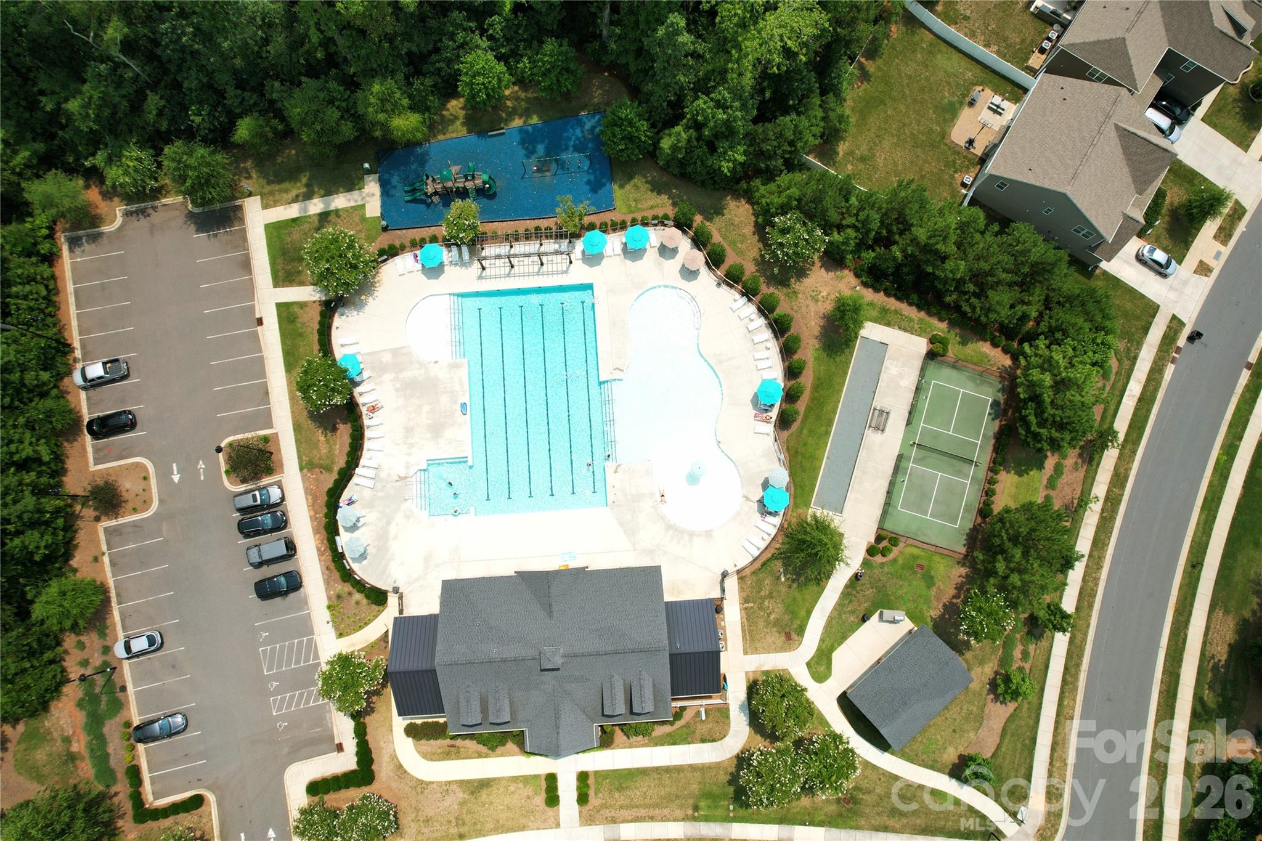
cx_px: 631
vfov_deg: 57.2
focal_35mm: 22
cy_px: 420
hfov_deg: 78.6
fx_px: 771
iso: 200
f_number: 2.8
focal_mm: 8.38
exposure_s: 1/2500
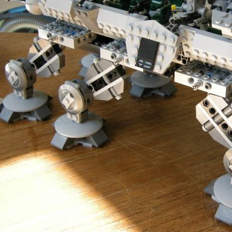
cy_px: 97
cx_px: 201
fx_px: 493
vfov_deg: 26.5
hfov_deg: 25.8
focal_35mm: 65
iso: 64
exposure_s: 1/60
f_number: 3
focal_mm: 7.5
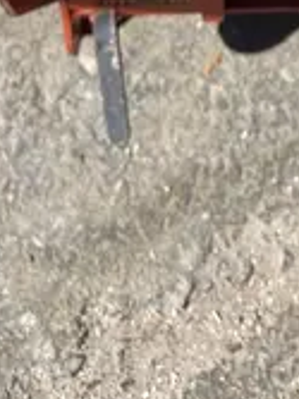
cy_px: -448
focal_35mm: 114
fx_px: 1315
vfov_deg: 14.0
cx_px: 287
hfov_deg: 12.8
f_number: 1.6
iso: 50
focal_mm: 5.1
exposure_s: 1/2179
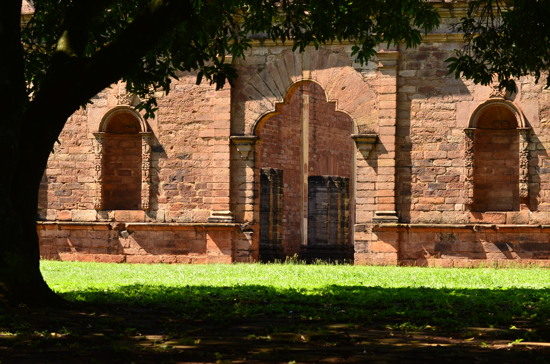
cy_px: 182
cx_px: 275
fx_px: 1967
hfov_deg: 15.9
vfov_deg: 10.6
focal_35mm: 129
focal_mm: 86
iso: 100
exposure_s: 1/50
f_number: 9
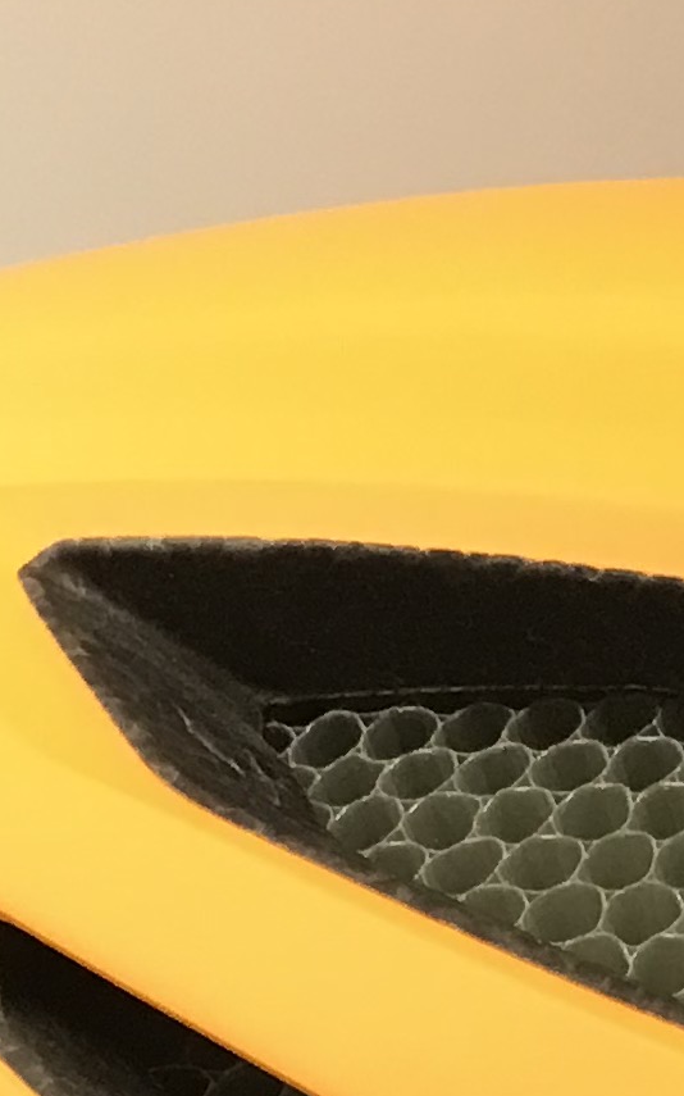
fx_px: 4178
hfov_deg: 9.1
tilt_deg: -29.6
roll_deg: +1.7
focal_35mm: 140
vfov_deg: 13.5
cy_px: 1905
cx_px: 1096
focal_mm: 3.99
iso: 64
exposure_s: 1/17
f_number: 1.8
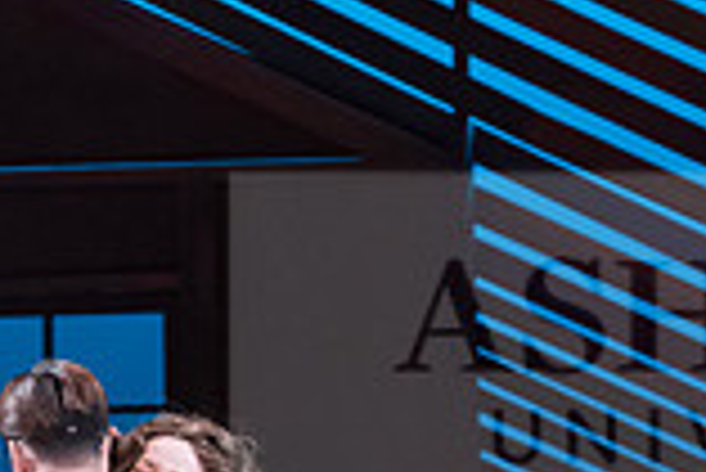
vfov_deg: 2.9
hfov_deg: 4.3
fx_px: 9422
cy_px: 717
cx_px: 94
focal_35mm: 480
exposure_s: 1/200
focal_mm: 130
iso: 4000
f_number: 3.2
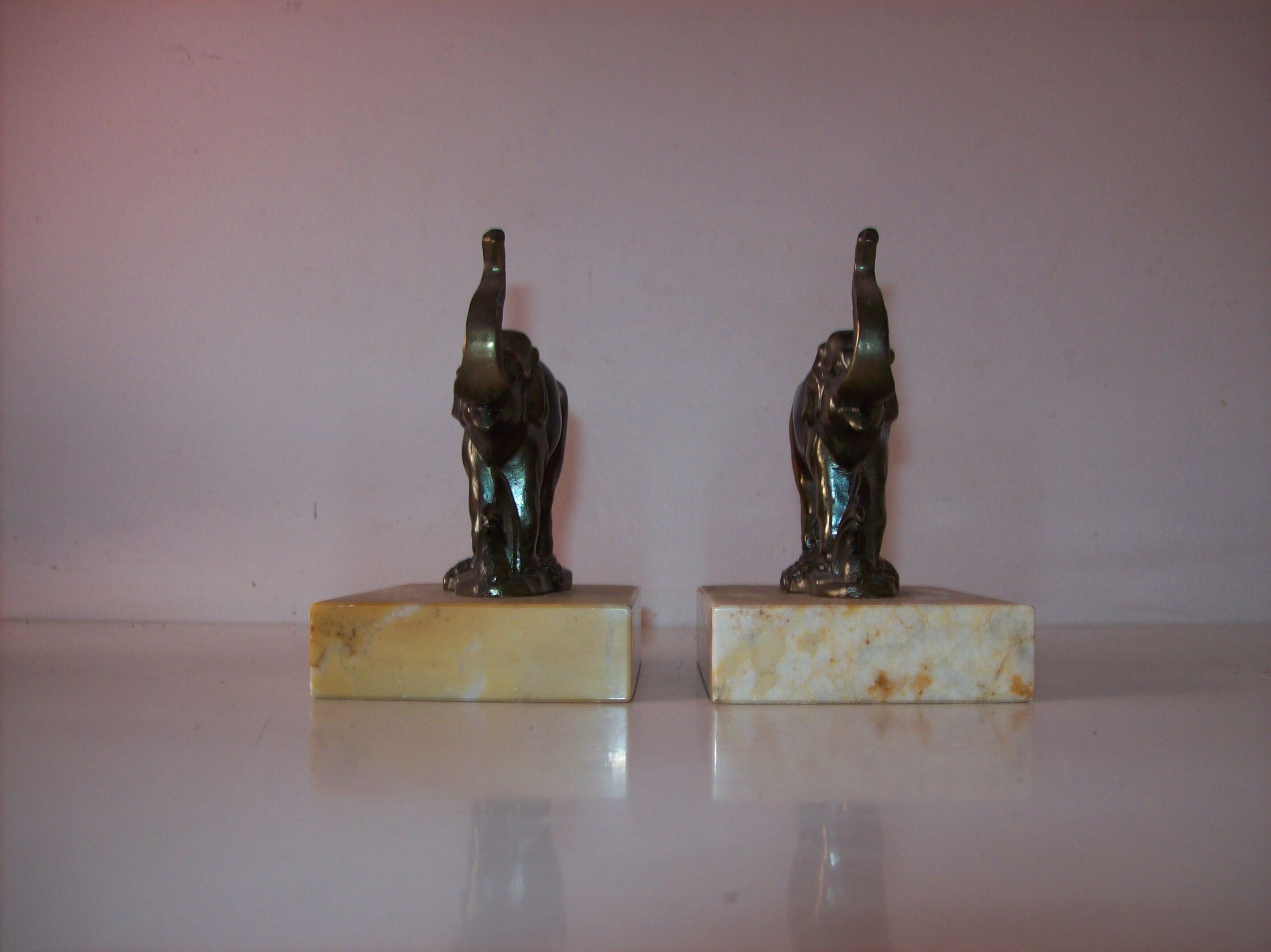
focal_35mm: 36
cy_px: 476
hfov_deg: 51.4
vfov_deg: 39.6
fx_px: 1321
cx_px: 636
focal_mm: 6
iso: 80
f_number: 2.7
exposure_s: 1/64
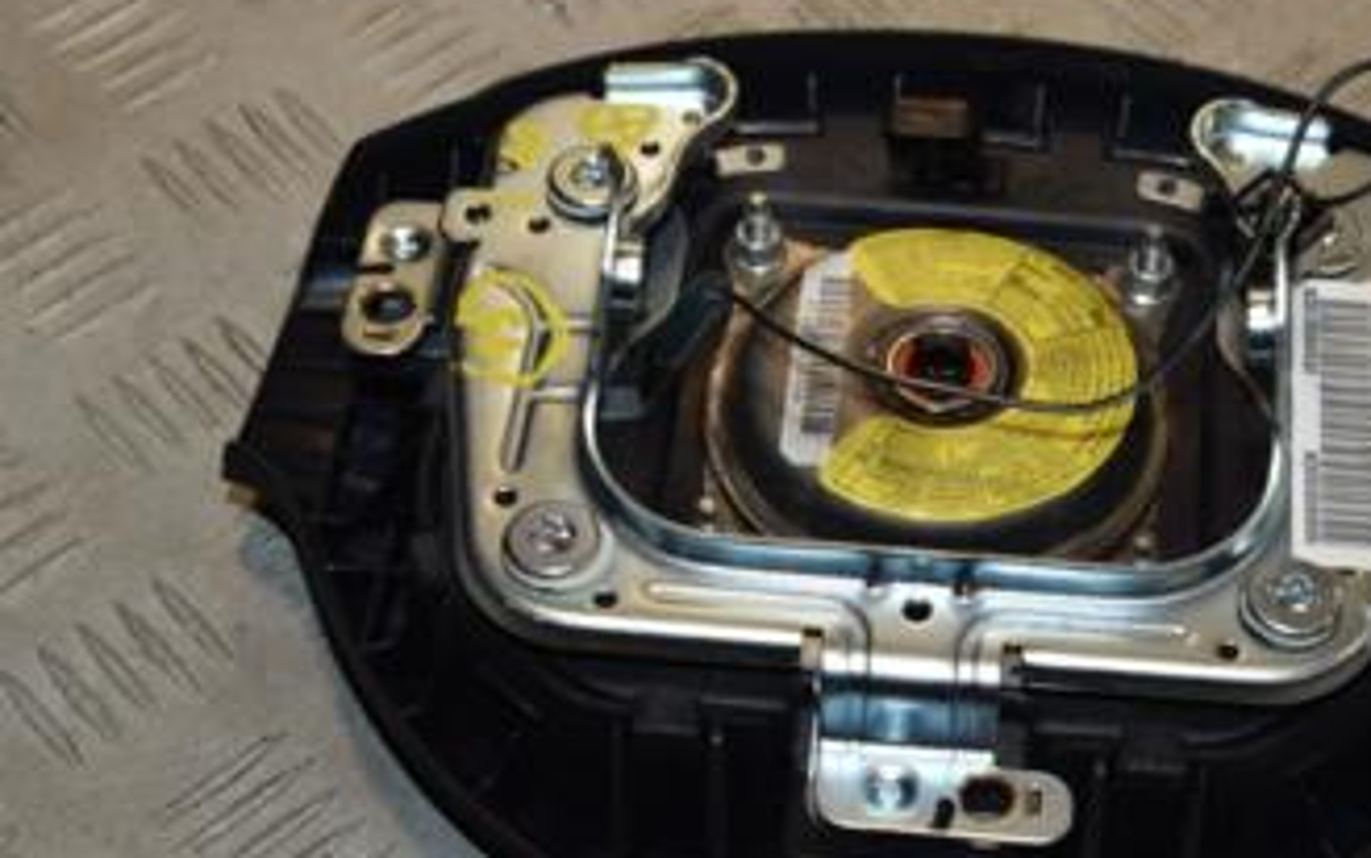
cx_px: 917
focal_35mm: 78
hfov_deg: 26.3
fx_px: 2916
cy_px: 504
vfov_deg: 16.7
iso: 800
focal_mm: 28
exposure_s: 1/200
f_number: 9
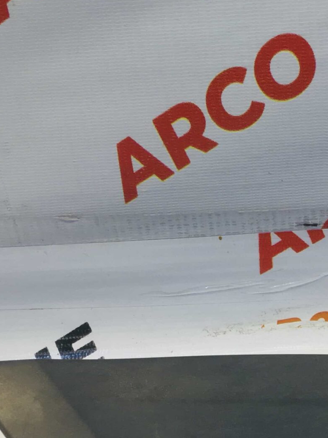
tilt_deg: -35.3
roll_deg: +1.7
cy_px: 351
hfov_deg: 20.0
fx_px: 897
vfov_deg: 26.9
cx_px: 338
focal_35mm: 71
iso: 40
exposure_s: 1/33
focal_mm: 4.15
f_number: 2.2
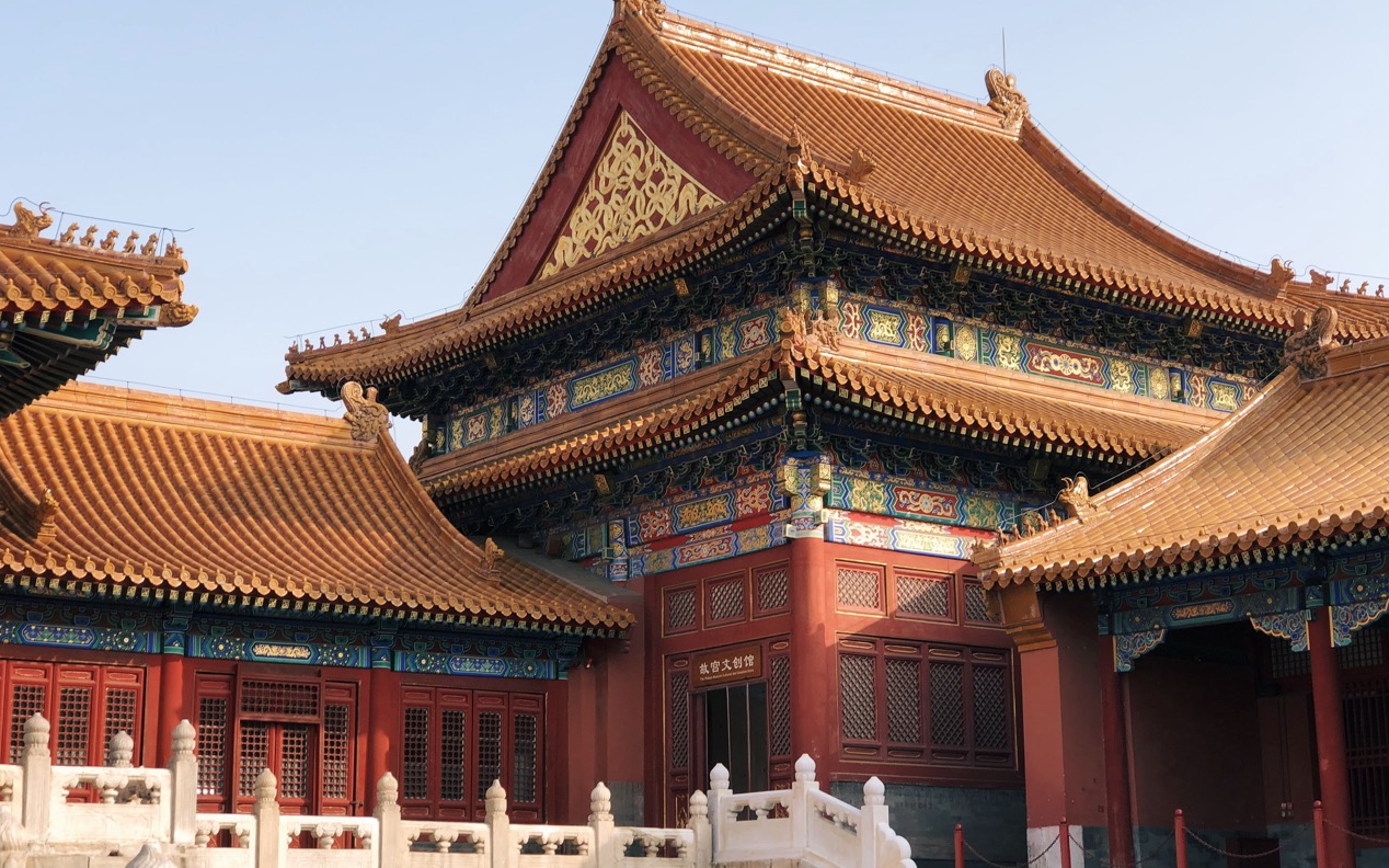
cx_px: 689
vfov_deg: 21.3
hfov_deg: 33.5
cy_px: 436
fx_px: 2309
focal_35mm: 61
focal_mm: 6.6
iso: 20
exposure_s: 1/313
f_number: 2.8
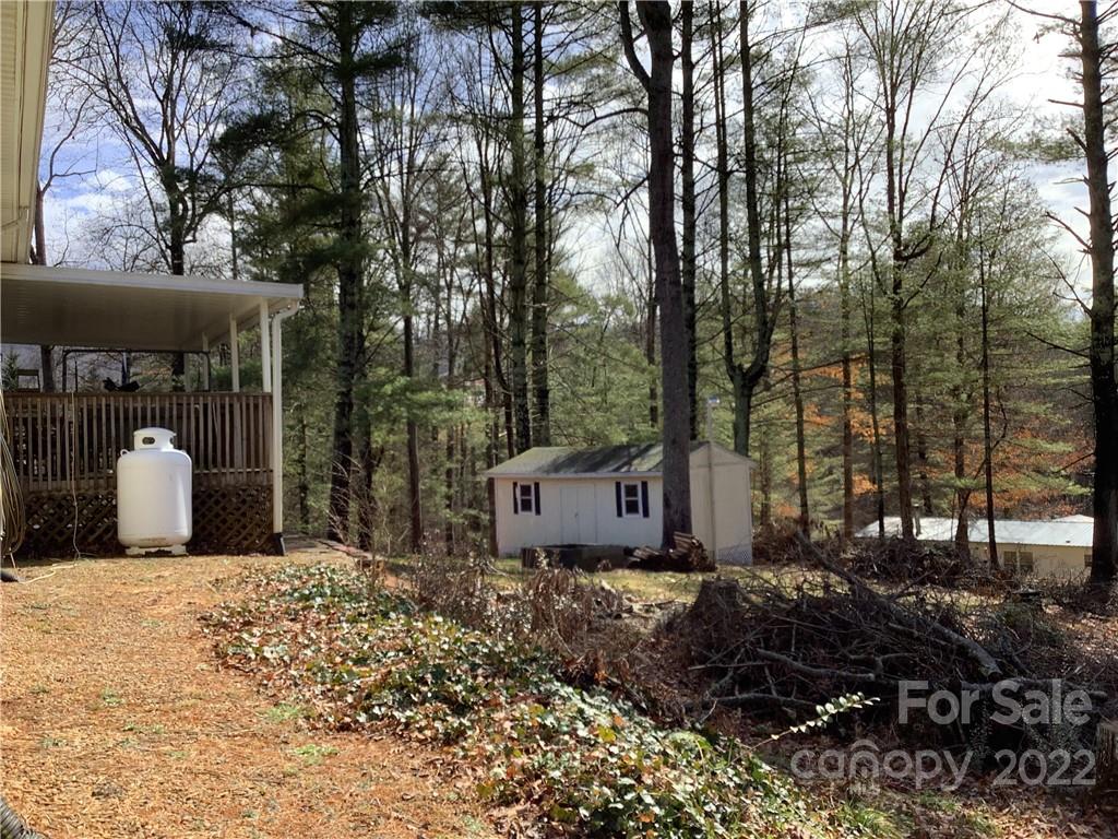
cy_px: 420
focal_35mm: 31
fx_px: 1001
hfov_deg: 58.4
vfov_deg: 45.4
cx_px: 559
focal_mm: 3.3
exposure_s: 1/554
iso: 25
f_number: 2.4
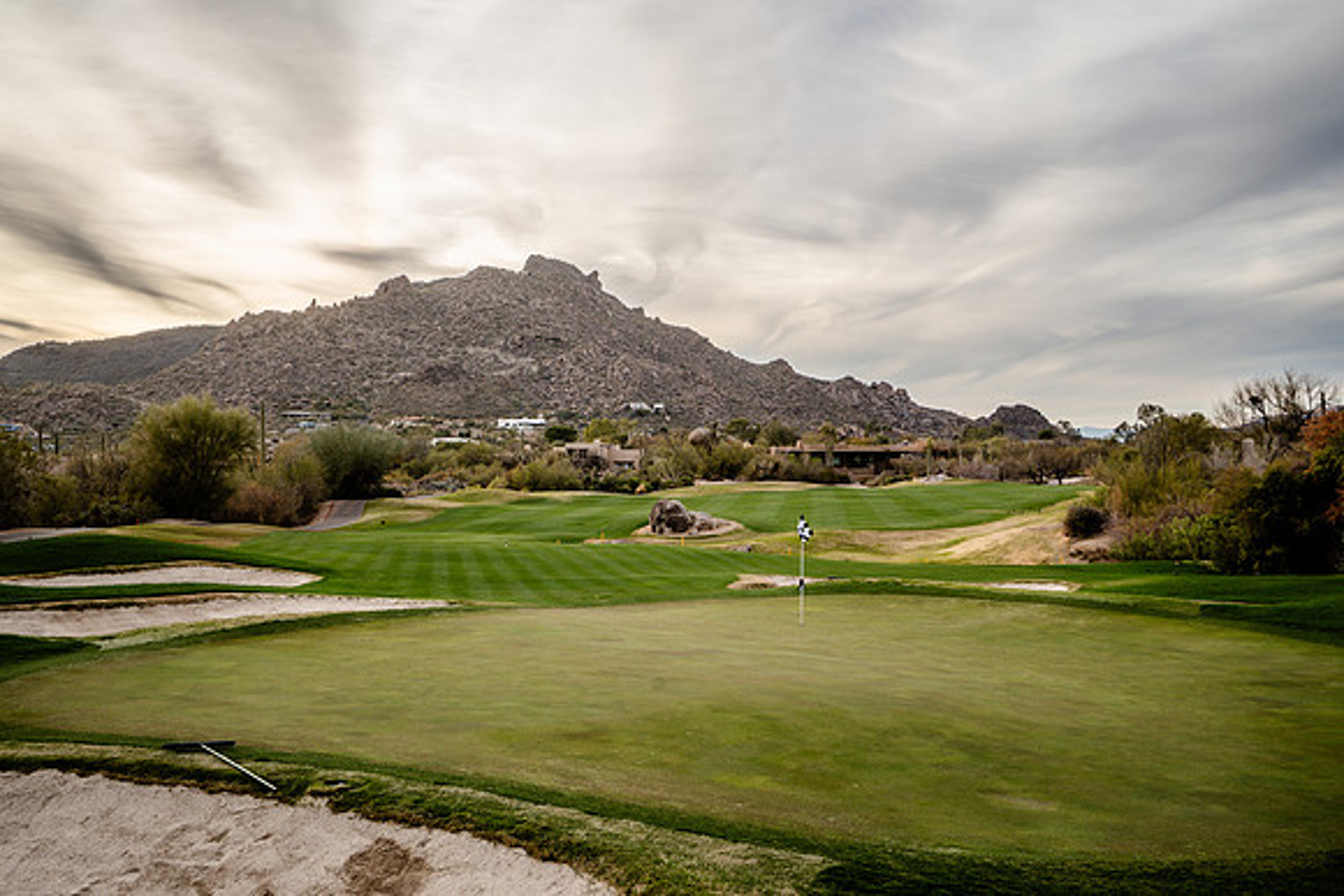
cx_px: 672
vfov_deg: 37.9
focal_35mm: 35
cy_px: 448
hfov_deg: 54.4
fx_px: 1307
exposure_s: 1/125
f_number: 8
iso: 125
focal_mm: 35
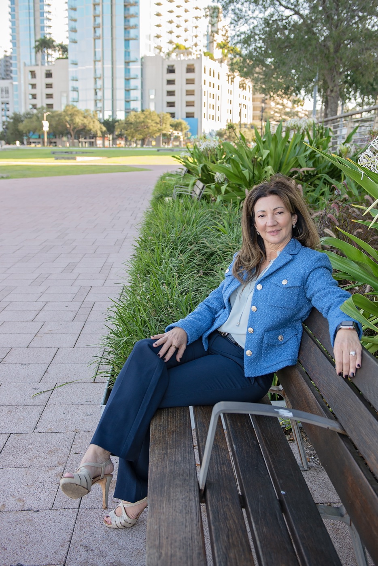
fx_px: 504
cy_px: 283
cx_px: 189
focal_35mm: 32
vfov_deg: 58.7
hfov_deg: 41.1
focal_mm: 32
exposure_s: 1/320
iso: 400
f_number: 3.5
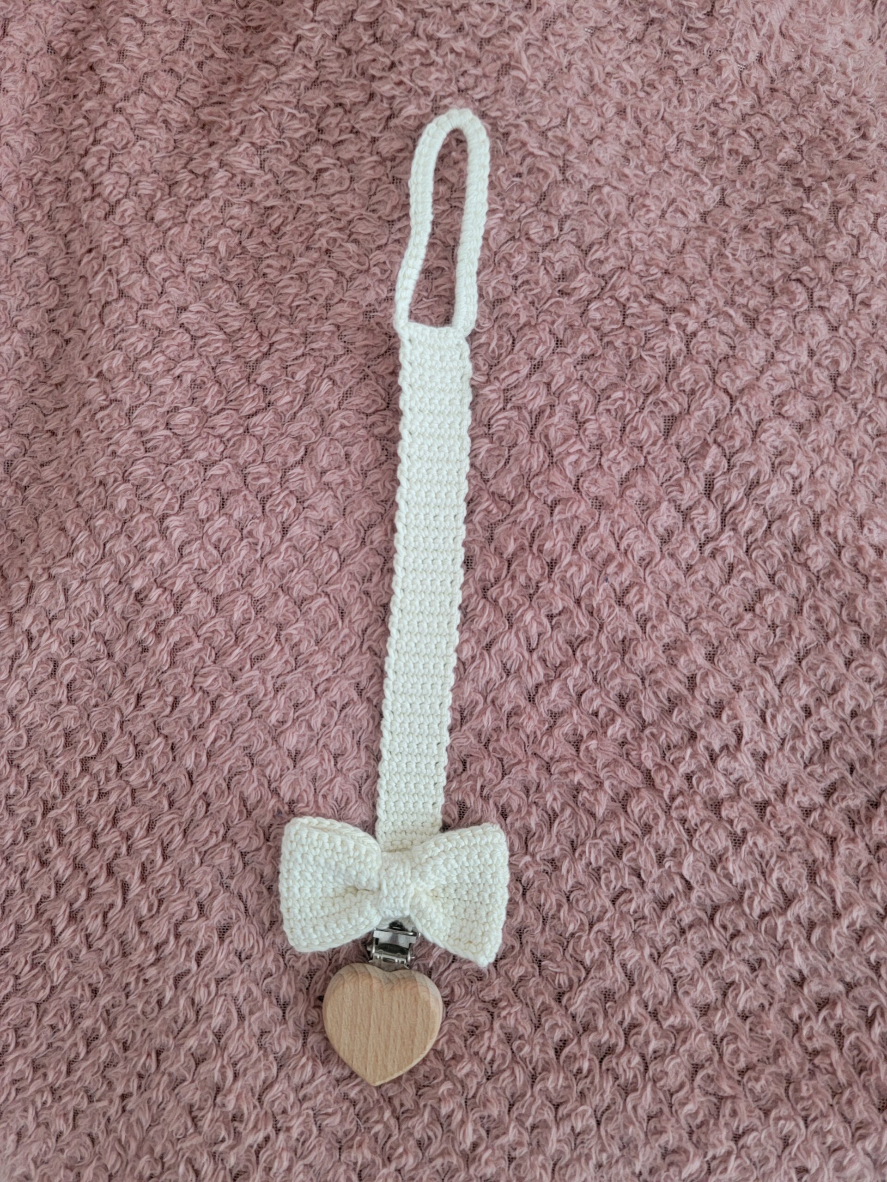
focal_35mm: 24
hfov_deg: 56.8
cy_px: 591
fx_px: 820
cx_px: 444
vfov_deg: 71.6
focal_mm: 6.7
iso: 250
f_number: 1.8
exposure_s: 1/60
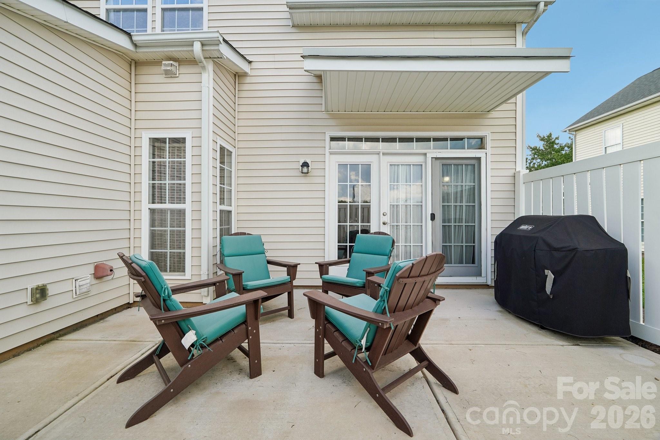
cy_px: 220
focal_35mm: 15
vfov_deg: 77.3
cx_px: 330
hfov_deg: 100.4
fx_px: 275
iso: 100
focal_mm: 10
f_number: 8
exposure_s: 1/30
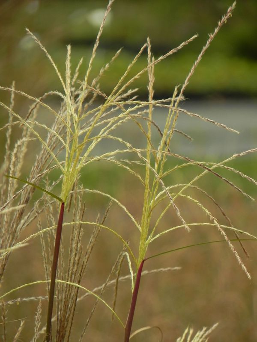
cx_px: 128
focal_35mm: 481
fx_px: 4761
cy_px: 171
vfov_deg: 4.1
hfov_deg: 3.1
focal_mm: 85.6
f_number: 5
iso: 160
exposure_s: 1/160
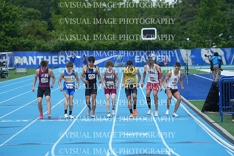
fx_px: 1300
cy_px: 78
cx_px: 117
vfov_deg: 6.9
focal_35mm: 200
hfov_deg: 10.3
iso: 400
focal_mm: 200
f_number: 5.6
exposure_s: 1/1250
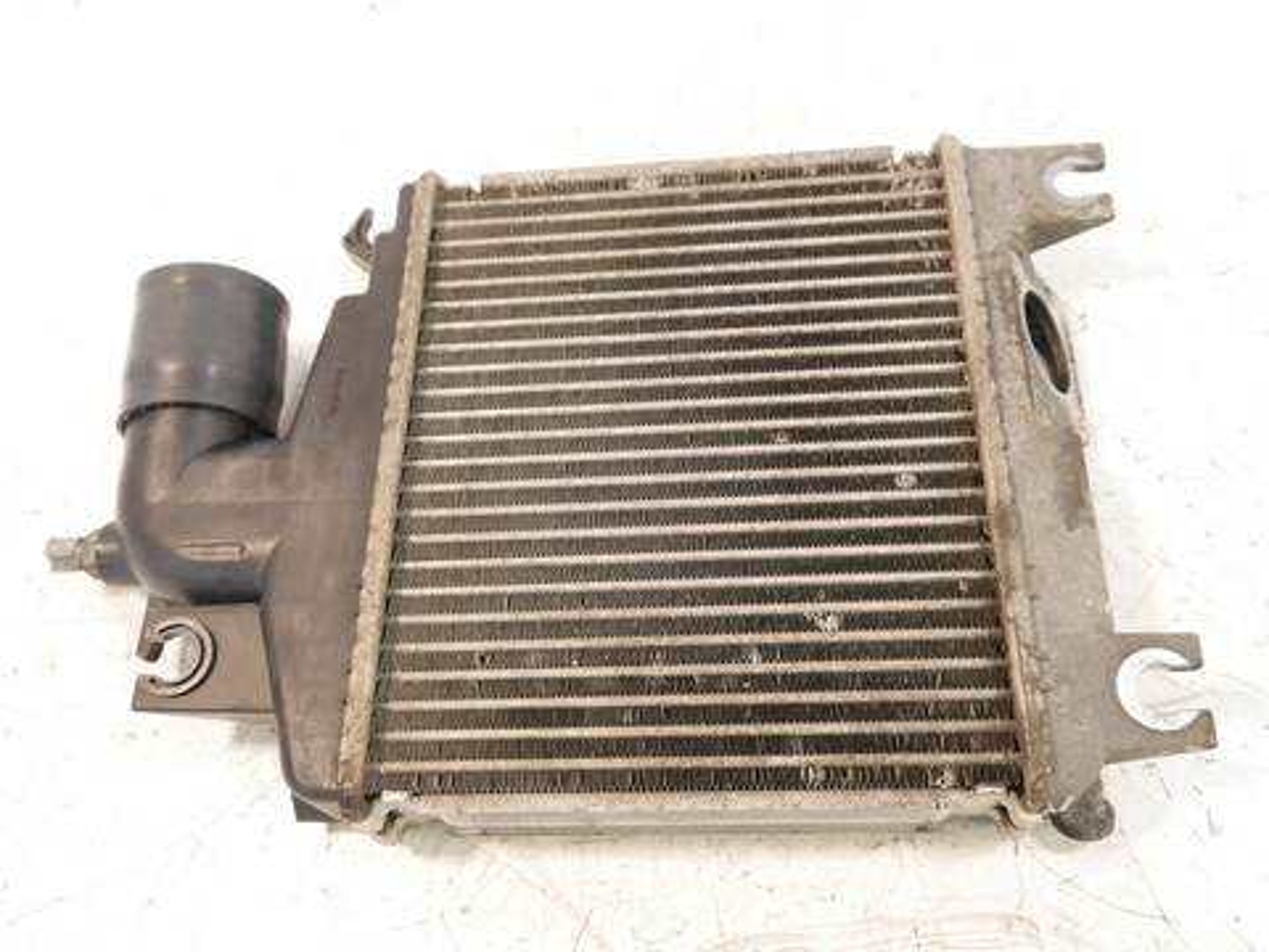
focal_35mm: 32
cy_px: 476
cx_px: 634
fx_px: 1173
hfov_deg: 56.8
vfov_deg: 44.2
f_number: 3.8
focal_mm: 16
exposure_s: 1/60
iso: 1250
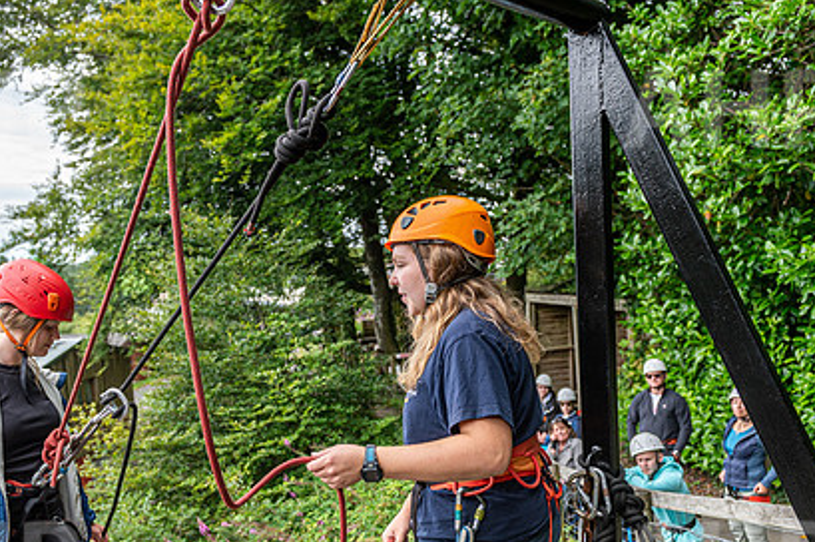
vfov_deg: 38.5
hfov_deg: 55.6
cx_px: 353
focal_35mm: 34
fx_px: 769
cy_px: 345
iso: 320
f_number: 4
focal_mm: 24
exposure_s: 1/500
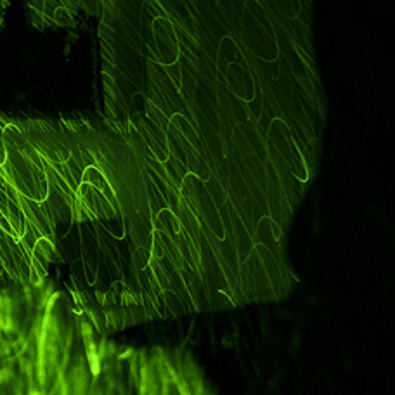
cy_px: 213
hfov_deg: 11.1
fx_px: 1691
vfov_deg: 13.3
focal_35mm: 131
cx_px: -567
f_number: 3.5
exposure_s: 1/2.5
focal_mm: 18
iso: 320
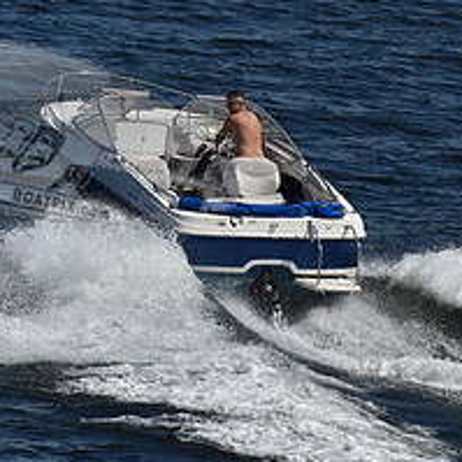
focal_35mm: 502
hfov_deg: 3.5
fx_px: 7584
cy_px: 131
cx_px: 93
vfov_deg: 3.5
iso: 400
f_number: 16
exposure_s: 1/1000
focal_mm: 135
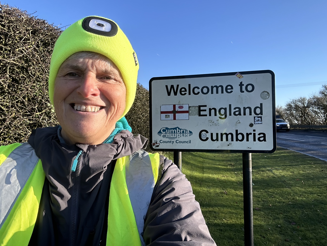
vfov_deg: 53.0
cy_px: 112
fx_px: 246
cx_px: 176
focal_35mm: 26
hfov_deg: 67.2
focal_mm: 2.69
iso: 25
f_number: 1.9
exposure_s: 1/794
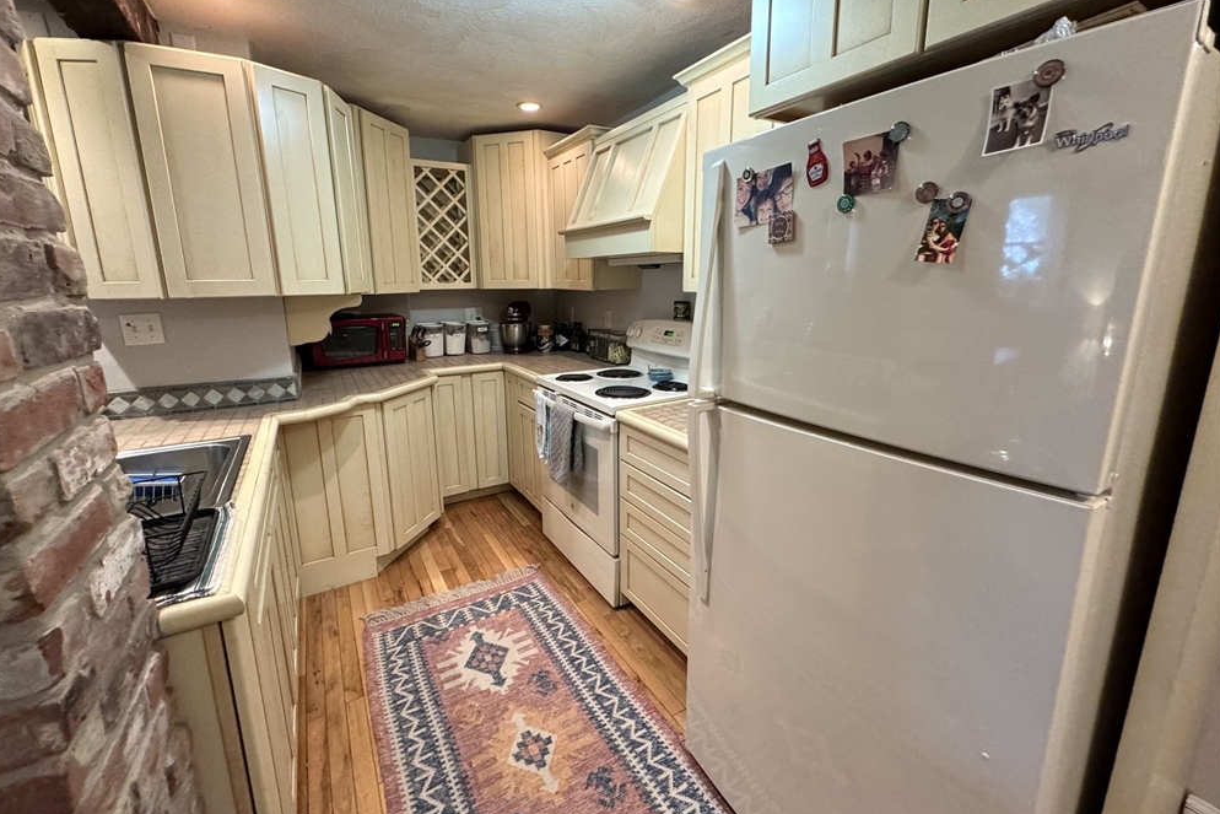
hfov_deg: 100.4
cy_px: 386
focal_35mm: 15
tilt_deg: -13.1
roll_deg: +1.3
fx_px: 508
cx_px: 596
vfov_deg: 77.3
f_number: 2.2
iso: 400
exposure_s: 1/60
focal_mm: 2.22
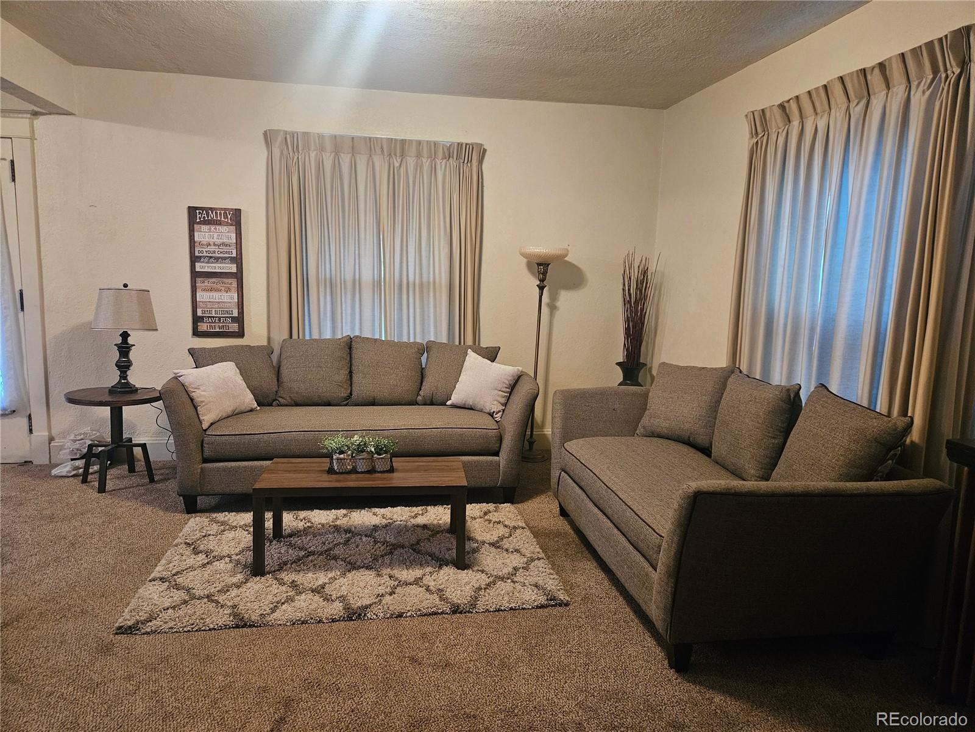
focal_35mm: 23
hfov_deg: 73.9
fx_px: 648
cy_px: 366
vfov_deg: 58.9
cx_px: 488
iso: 500
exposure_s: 1/40
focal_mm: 5.4
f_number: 1.8
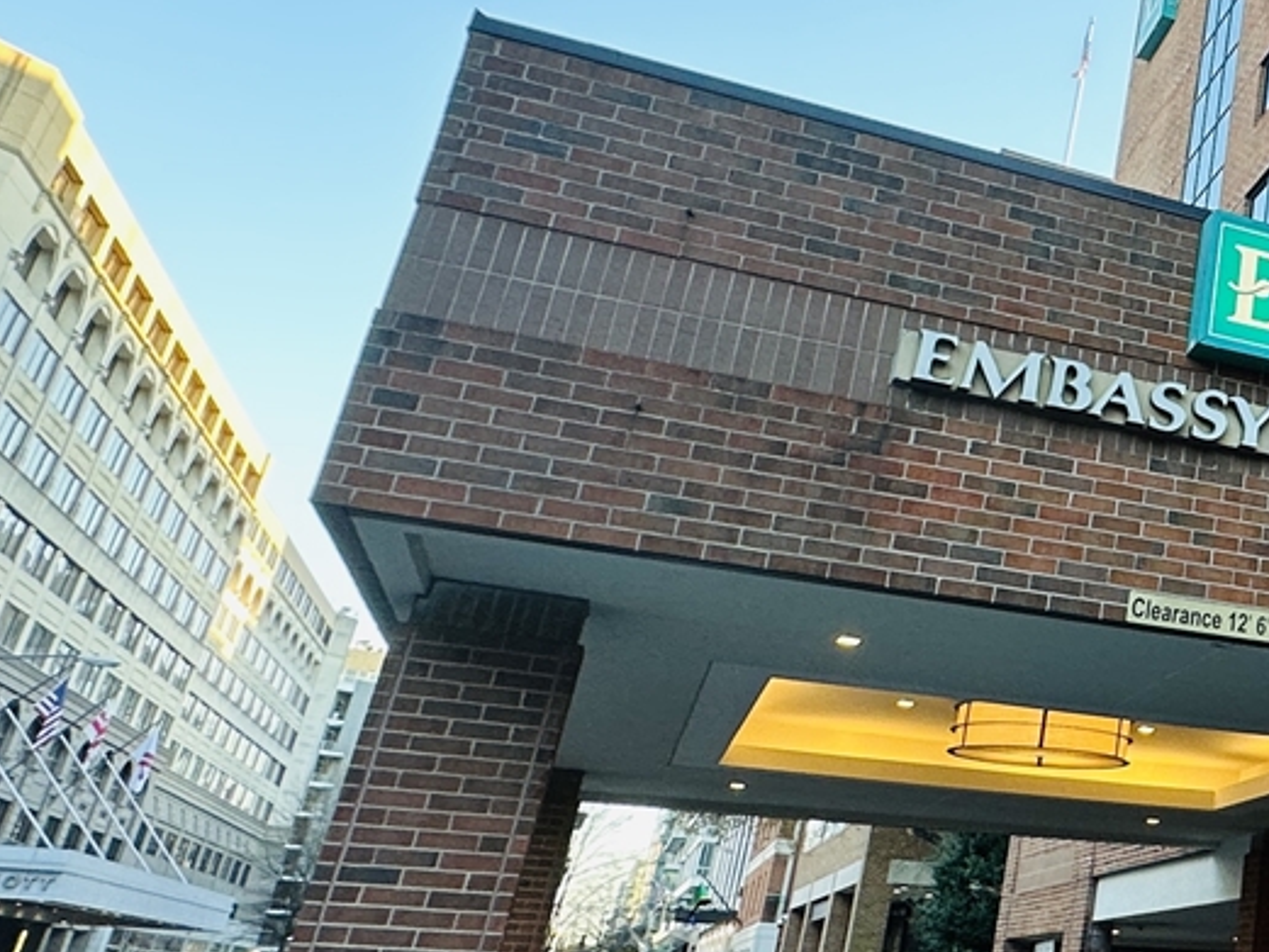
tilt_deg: +24.8
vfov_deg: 33.4
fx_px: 1577
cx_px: 1522
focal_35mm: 43
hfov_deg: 34.9
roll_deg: -3.0
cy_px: 353
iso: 64
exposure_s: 1/99
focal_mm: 2.22
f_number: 2.2
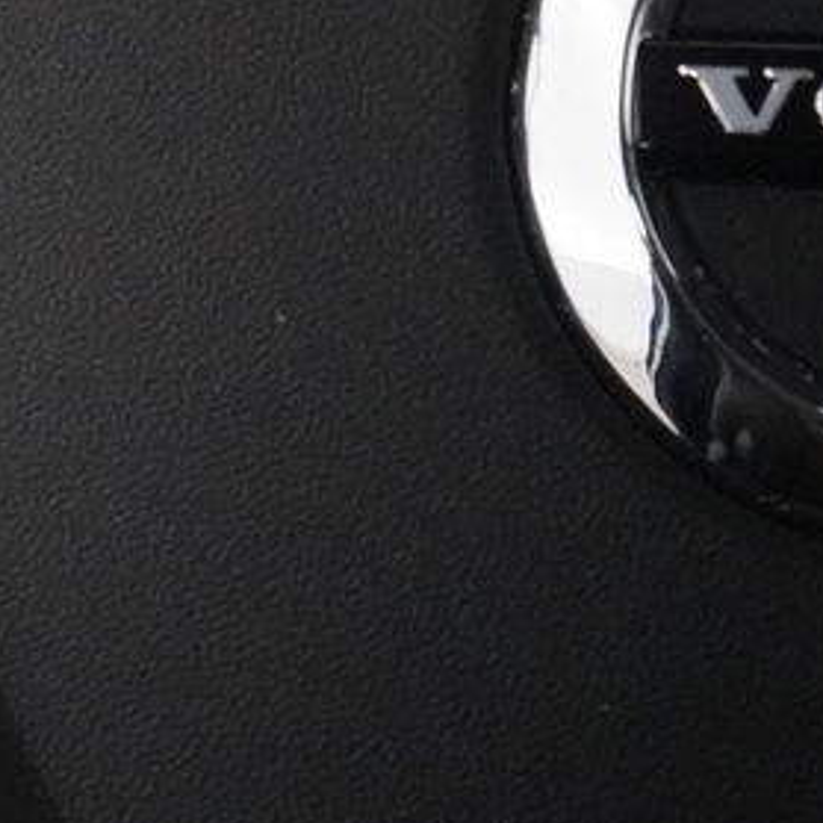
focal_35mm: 276
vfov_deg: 6.3
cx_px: -1372
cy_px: 29
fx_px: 7424
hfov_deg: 6.0
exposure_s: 1/60
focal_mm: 56
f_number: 7.1
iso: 12800
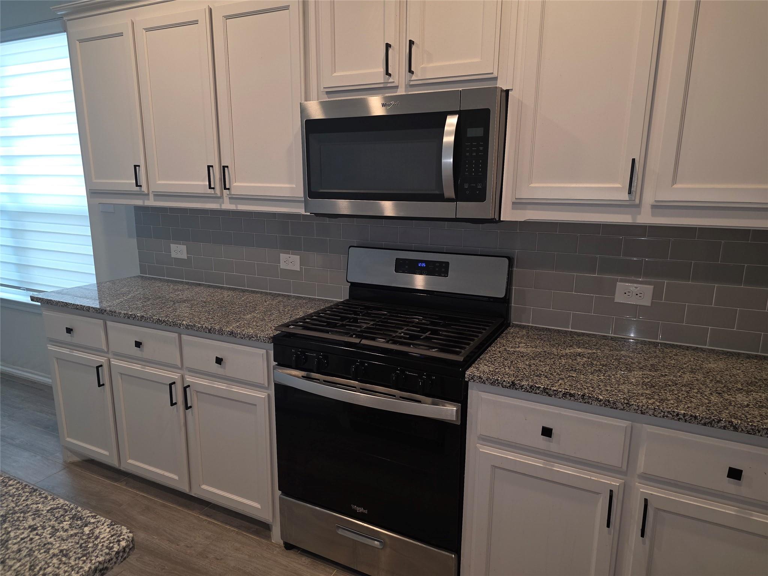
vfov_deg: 58.9
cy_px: 288
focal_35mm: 23
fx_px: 510
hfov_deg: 73.9
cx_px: 384
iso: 64
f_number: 1.7
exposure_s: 1/60
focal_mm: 6.25
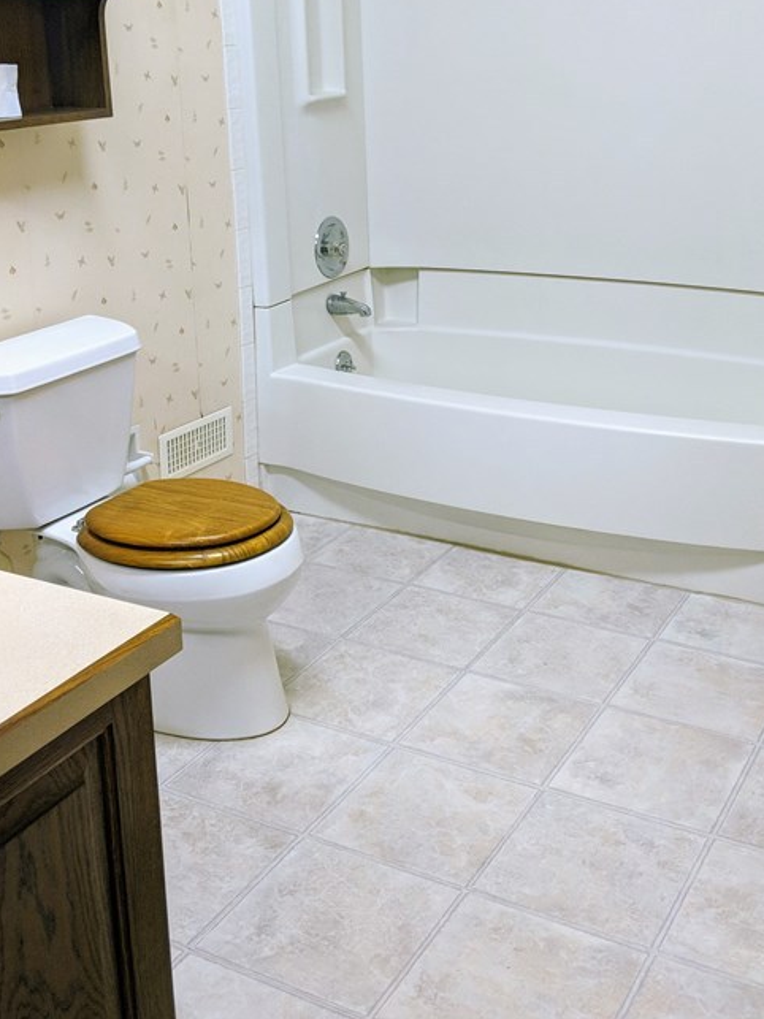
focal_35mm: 43
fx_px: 1266
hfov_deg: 33.6
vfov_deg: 43.0
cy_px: 311
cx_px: 399
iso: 264
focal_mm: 4.44
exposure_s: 1/120
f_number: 1.8
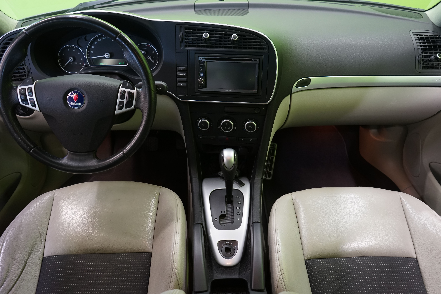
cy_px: 147
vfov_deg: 45.0
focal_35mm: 29
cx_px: 220
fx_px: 355
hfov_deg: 63.7
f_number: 5
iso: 1250
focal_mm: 29
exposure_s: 1/20
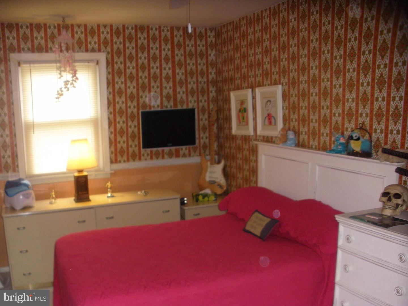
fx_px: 424
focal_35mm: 36
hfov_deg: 51.4
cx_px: 204
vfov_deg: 39.7
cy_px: 153
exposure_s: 1/30
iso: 250
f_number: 3.5
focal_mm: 6.3
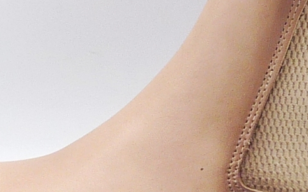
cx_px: 192
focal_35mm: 176
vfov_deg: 7.5
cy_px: 93
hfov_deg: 11.9
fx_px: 1477
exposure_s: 1/160
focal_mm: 4.9
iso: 100
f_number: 4
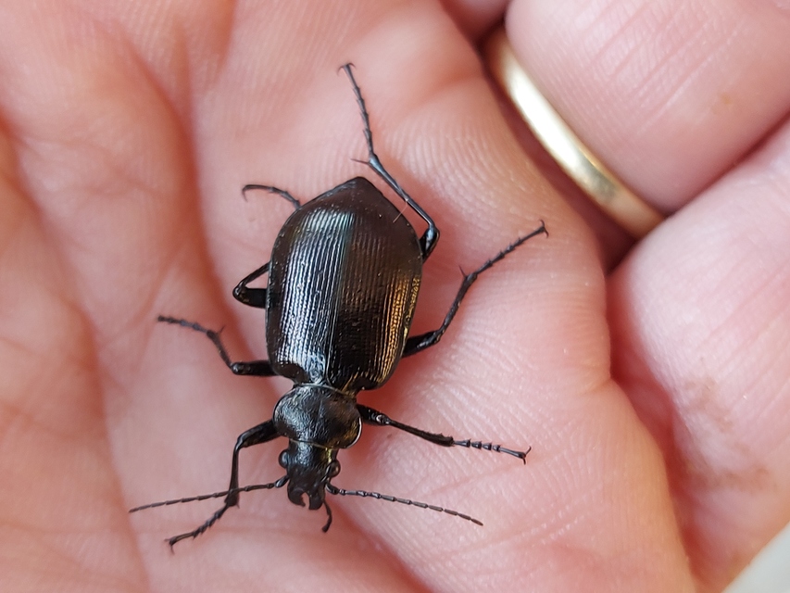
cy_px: 296
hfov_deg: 71.6
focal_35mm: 24
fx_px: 548
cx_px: 395
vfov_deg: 56.8
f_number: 1.8
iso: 50
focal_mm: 5.23
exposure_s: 1/50
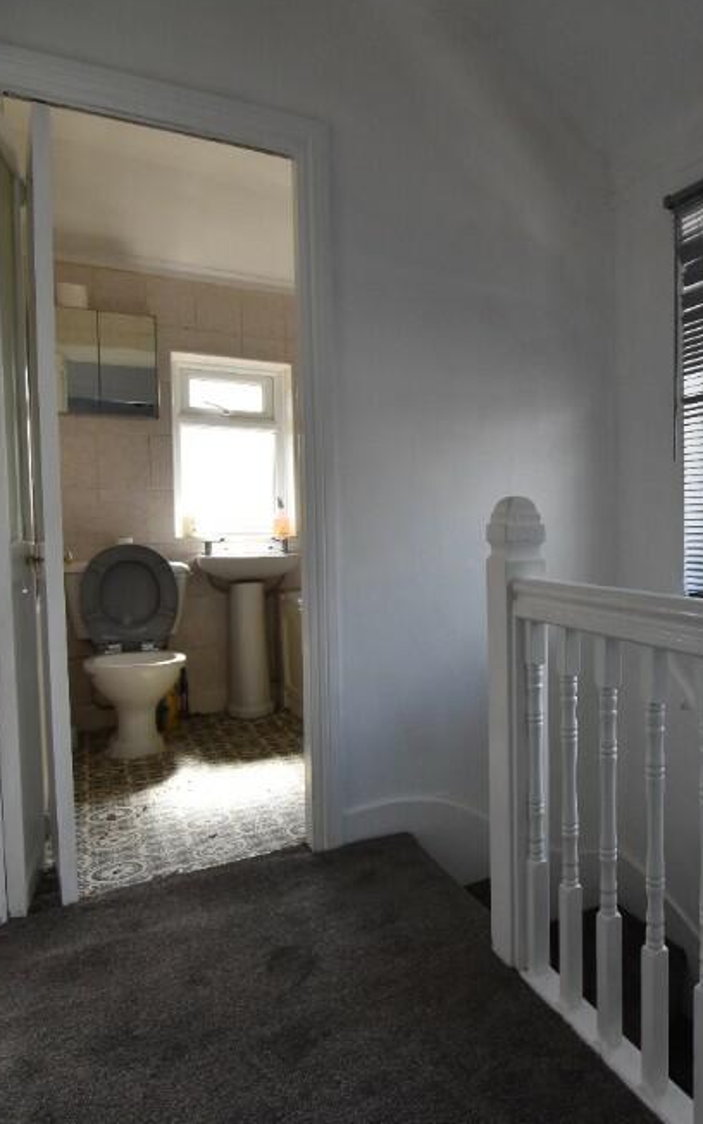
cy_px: 568
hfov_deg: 47.6
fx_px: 735
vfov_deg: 74.8
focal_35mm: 24
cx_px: 588
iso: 450
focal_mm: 10
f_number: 5.6
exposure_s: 1/125
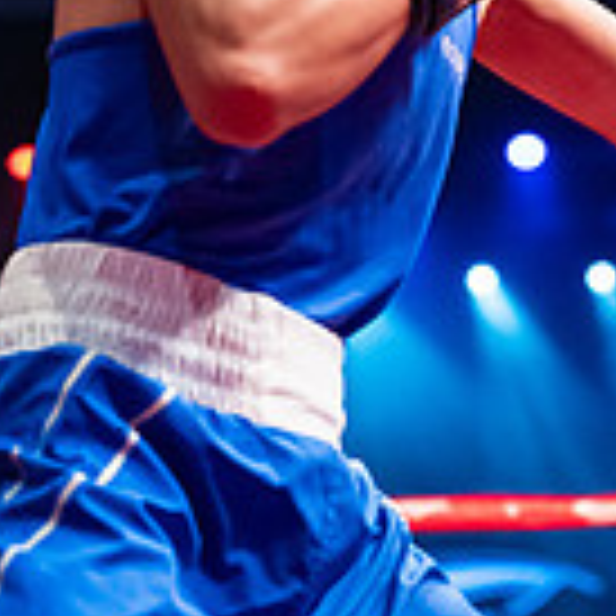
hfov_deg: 9.6
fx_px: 3624
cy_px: -29
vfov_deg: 9.6
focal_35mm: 180
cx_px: 697
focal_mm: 50
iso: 3200
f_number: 2.5
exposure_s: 1/1000
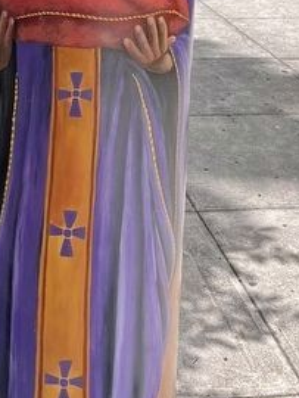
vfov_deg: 24.3
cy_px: 13
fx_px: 885
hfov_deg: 19.1
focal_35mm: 77
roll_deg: -4.0
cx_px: 88
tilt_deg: -8.8
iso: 50
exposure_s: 1/1441
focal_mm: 5.1
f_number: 1.6
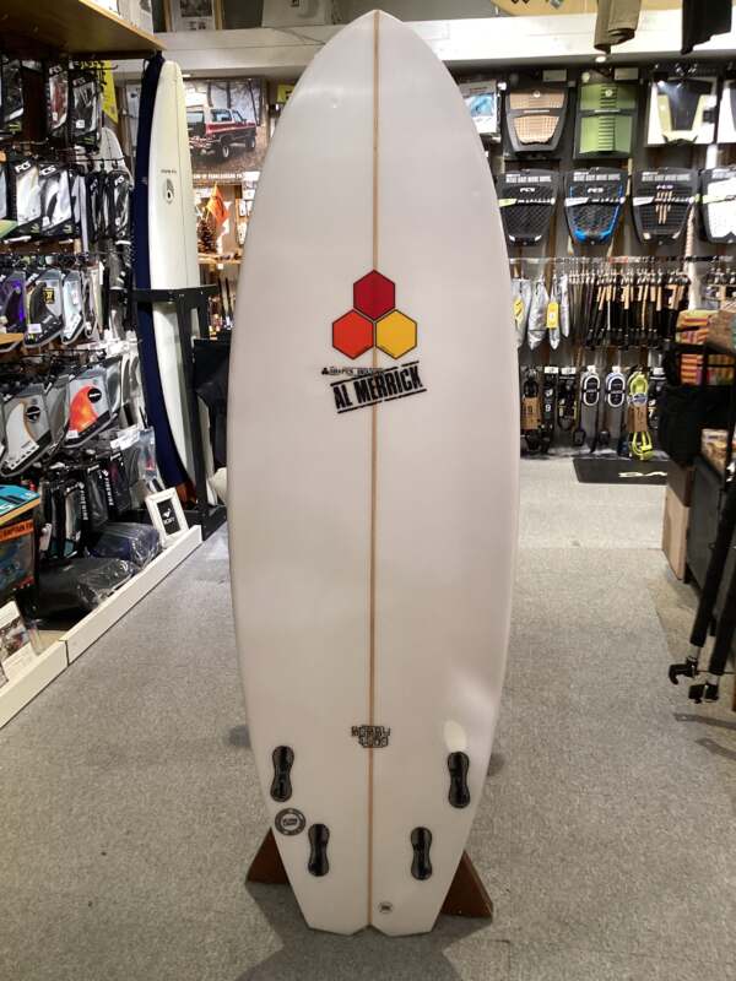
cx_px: 368
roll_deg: +0.6
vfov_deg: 58.4
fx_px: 879
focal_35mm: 31
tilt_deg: -11.6
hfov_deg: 45.4
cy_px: 490
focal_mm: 3.3
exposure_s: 1/60
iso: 125
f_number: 2.4
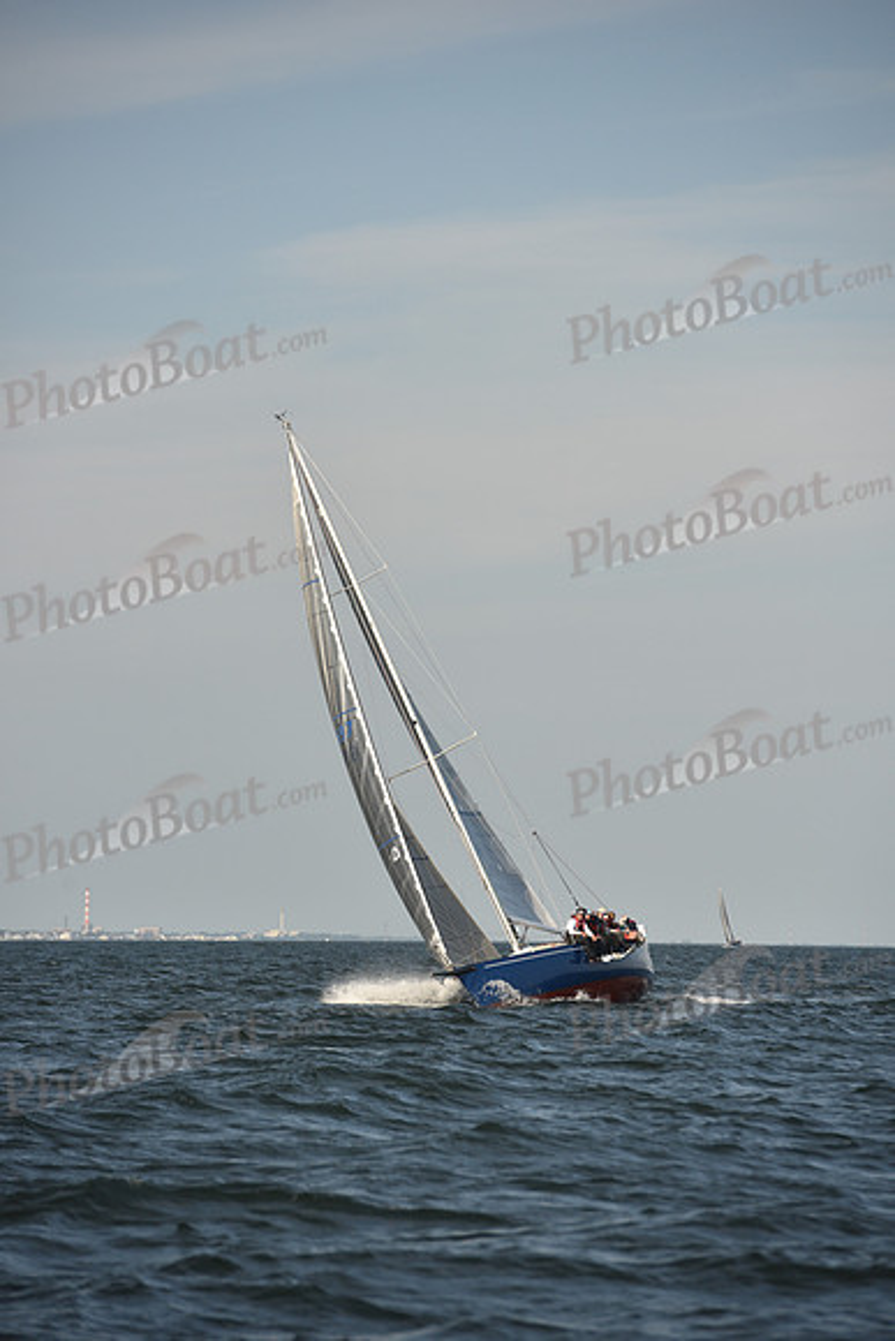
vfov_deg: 10.3
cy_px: 670
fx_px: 7453
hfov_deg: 6.9
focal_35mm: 200
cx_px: 448
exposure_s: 1/640
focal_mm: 200
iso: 250
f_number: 5.6
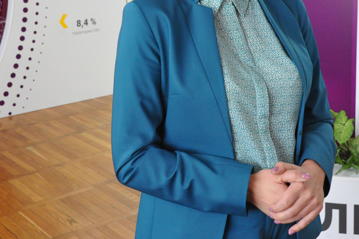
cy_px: 31
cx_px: 200
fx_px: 628
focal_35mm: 63
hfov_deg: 31.9
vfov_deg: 21.1
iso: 6400
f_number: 9
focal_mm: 36
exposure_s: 1/50
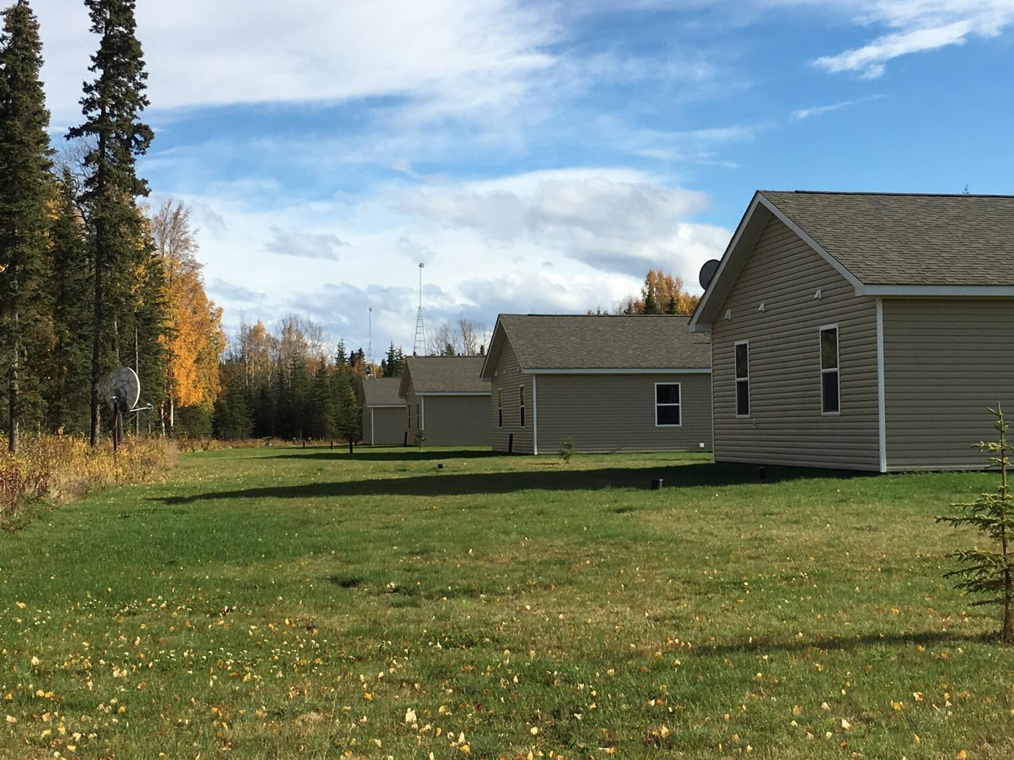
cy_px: 347
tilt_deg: +1.7
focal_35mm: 57
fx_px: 1670
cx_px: 657
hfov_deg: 33.5
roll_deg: +0.5
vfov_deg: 25.7
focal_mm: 4.15
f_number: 2.2
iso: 25
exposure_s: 1/1876
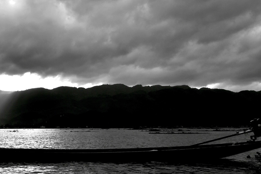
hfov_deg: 28.6
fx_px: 500
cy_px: 75
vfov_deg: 19.7
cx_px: 50
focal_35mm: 69
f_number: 13
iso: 400
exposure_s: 1/640
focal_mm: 35
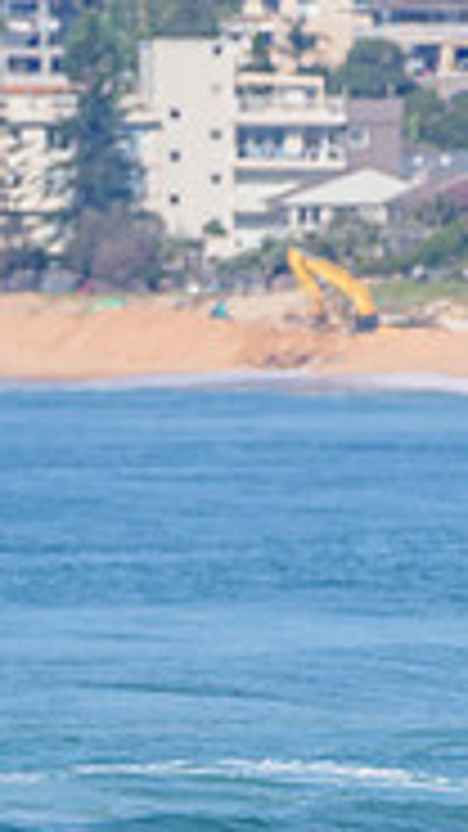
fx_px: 36307
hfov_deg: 0.7
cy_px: 861
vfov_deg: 1.3
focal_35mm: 1645
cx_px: -693
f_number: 5.6
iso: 140
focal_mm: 500
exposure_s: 1/2000
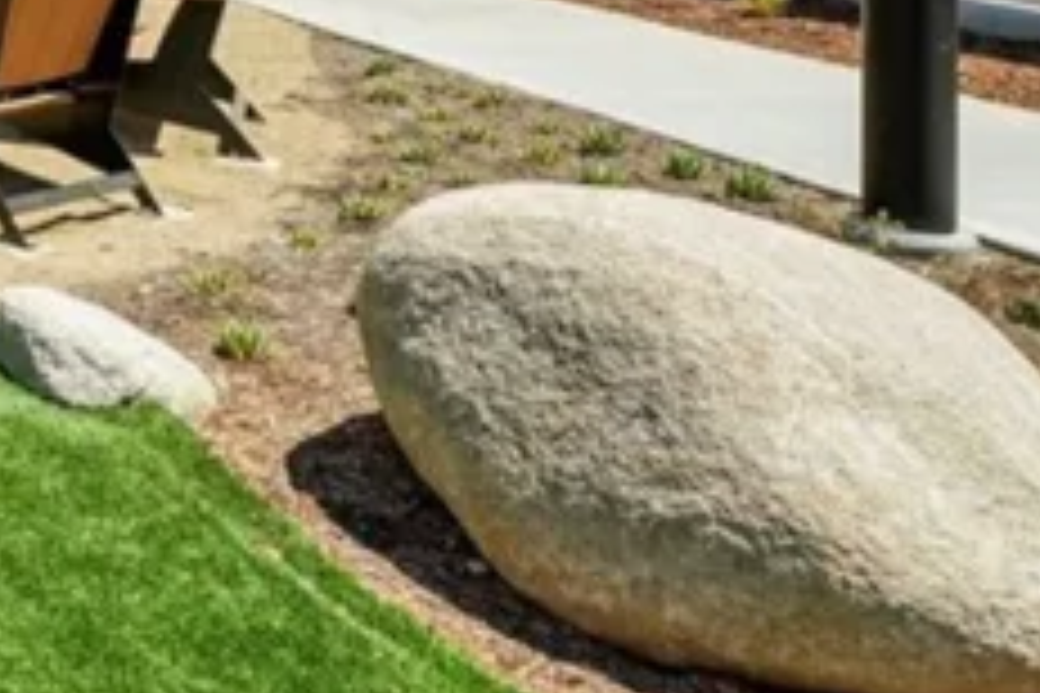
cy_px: -252
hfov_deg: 23.8
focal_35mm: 62
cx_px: -615
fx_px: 1791
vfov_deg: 19.8
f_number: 7.1
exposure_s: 1/400
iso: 100
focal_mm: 17
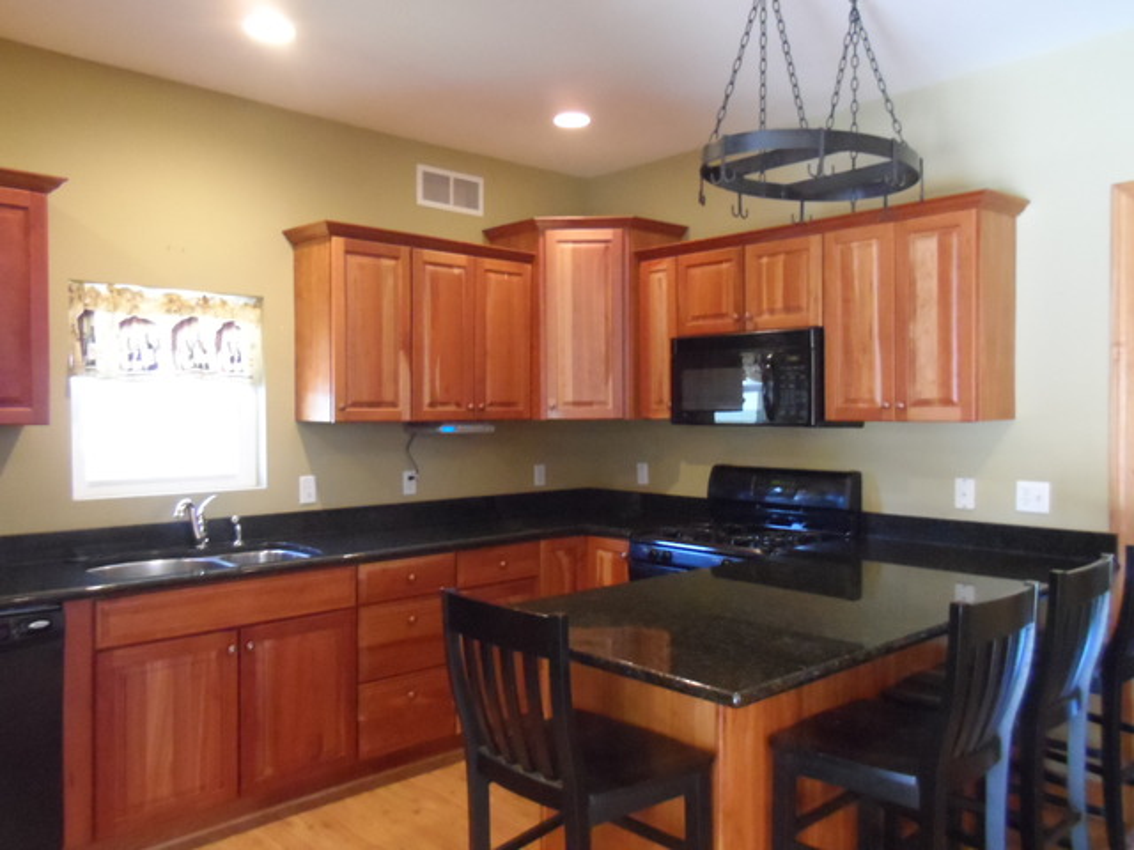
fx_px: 786
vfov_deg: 56.8
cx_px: 567
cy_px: 425
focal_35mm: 24
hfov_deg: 71.6
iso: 800
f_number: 3.2
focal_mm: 4
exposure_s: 1/30
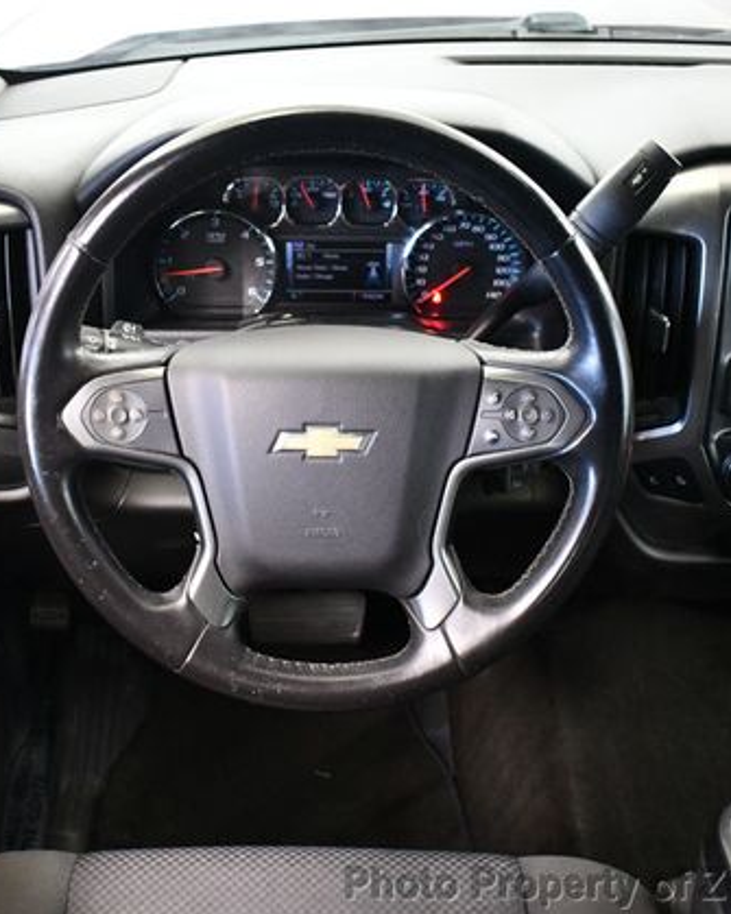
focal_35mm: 43
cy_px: 460
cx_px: 319
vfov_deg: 42.9
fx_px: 1163
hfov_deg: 34.8
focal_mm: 20
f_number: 3.8
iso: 6400
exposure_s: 1/60
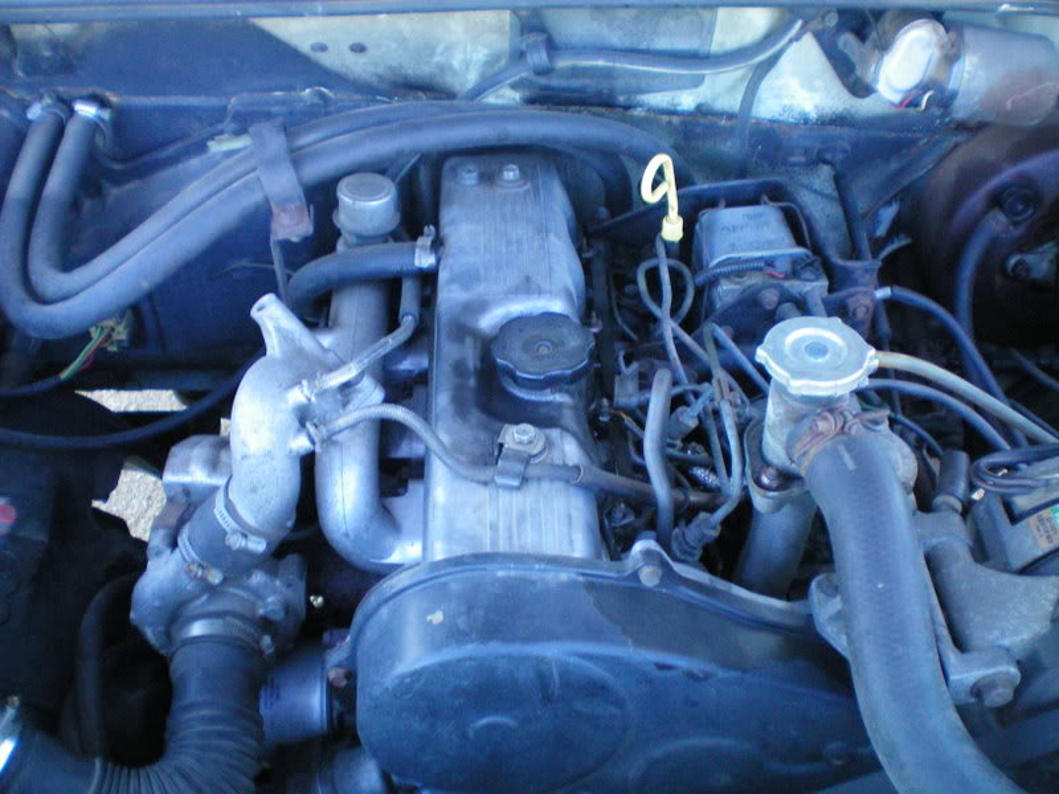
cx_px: 530
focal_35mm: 38
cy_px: 397
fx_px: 1163
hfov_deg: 49.0
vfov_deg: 37.7
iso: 250
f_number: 3.1
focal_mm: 6.3
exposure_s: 1/60
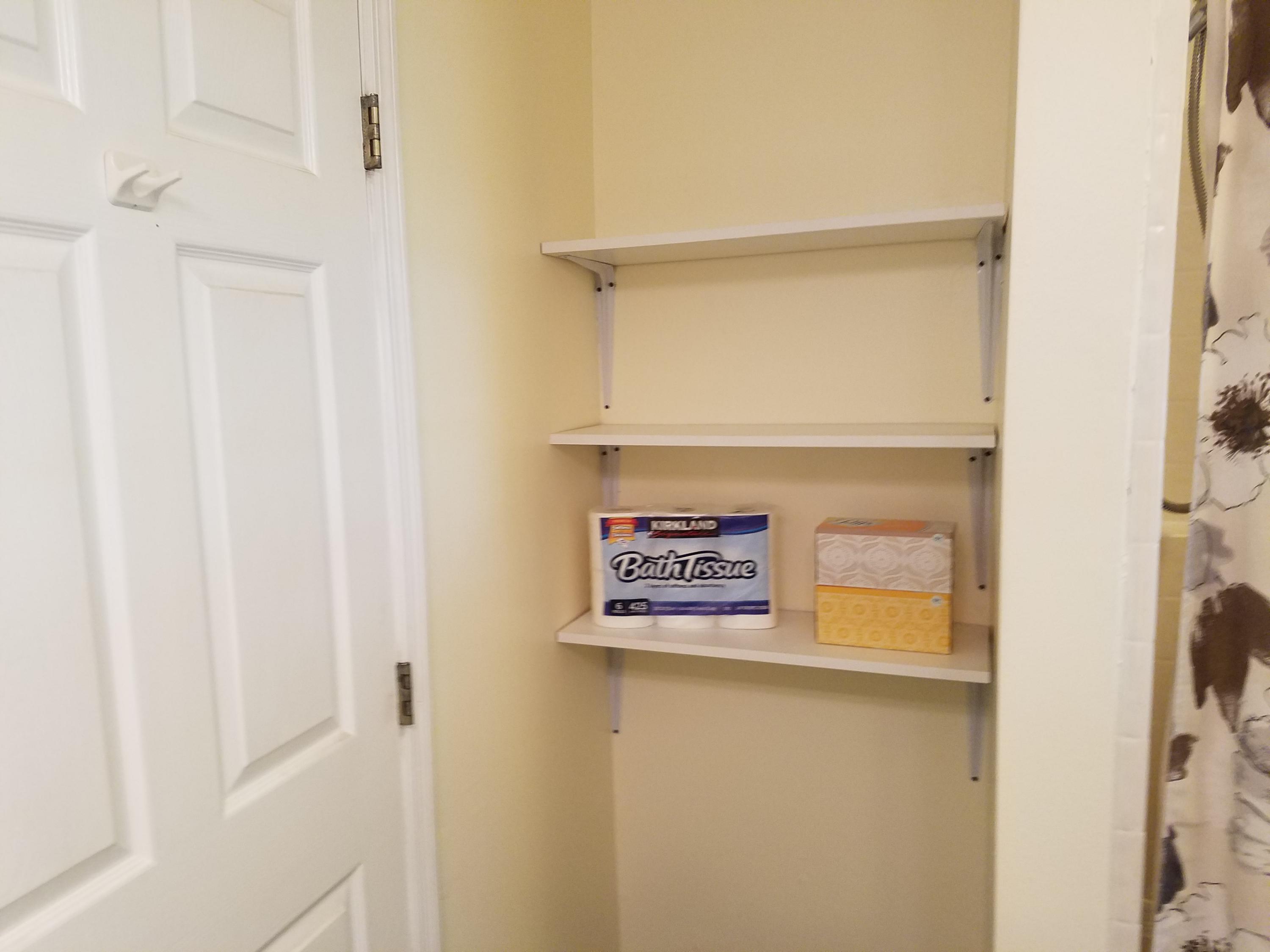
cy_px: 476
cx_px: 635
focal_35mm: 26
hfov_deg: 67.3
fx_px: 954
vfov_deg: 53.1
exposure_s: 1/60
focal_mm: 4.2
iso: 200
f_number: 1.7
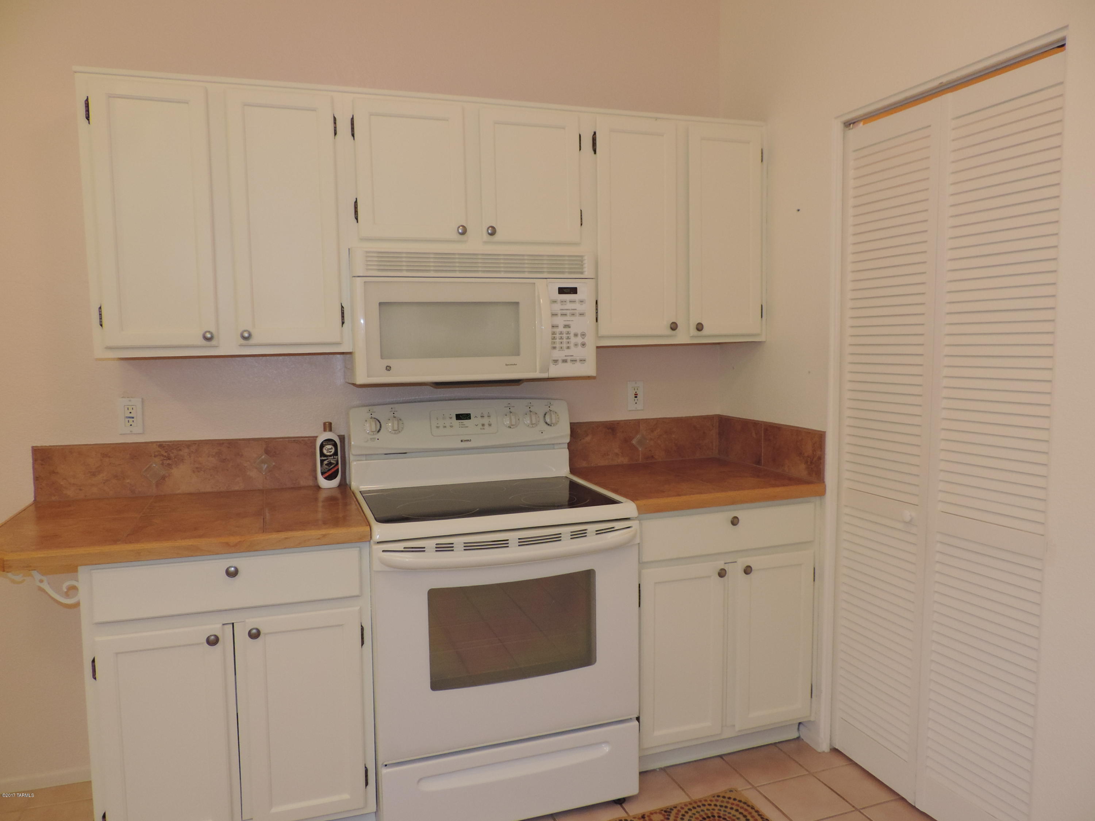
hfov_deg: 71.6
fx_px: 759
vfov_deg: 56.8
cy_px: 410
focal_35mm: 24
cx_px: 548
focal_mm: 4.3
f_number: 3
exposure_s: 1/40
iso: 250
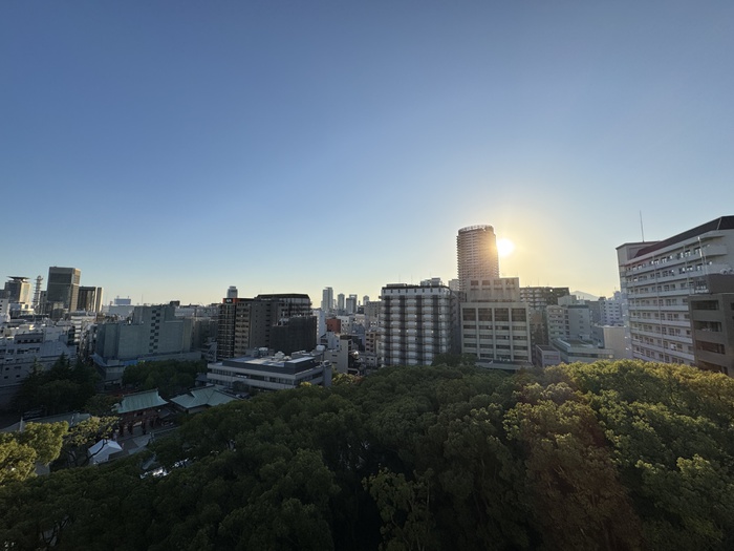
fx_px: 297
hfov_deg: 102.1
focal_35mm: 14
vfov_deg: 85.7
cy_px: 276
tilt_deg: +5.3
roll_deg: -0.3
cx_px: 367
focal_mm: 2.22
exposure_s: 1/2674
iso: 50
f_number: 2.2
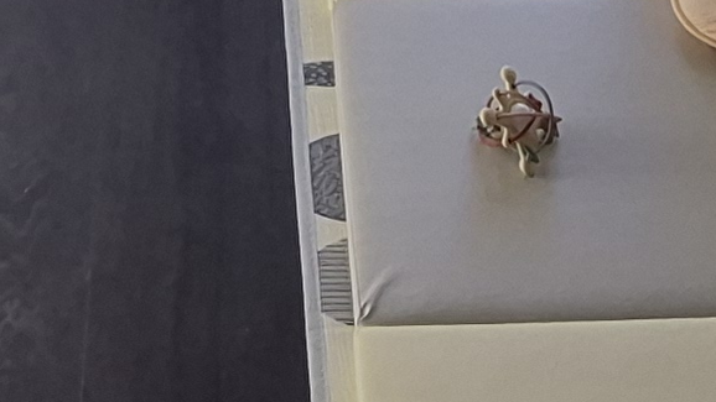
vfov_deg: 11.4
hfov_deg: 21.8
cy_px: -336
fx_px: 1860
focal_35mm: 98
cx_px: 332
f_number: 2.2
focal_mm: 1.74
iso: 40
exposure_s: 1/319
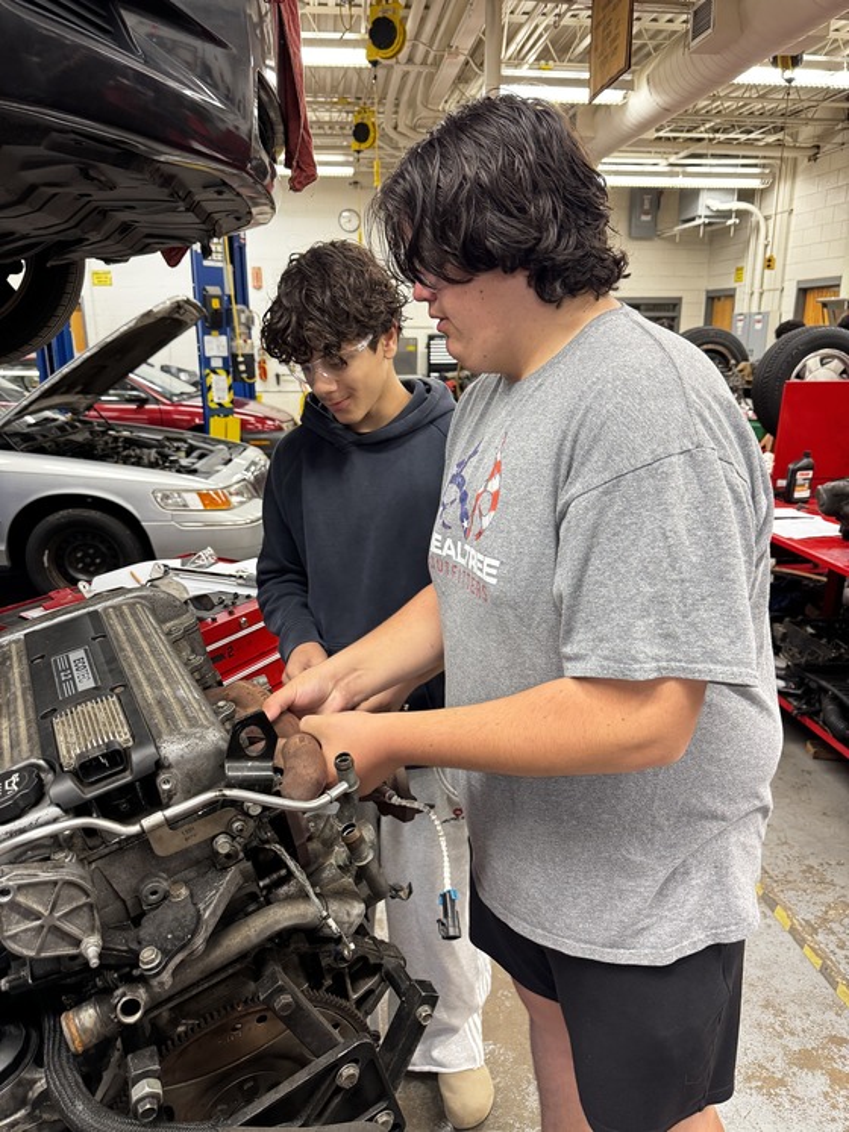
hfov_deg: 56.8
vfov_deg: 71.6
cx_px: 424
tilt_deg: -17.0
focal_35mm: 24
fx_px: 785
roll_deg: +1.0
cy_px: 566
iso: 320
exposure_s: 1/60
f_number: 1.78
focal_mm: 6.76
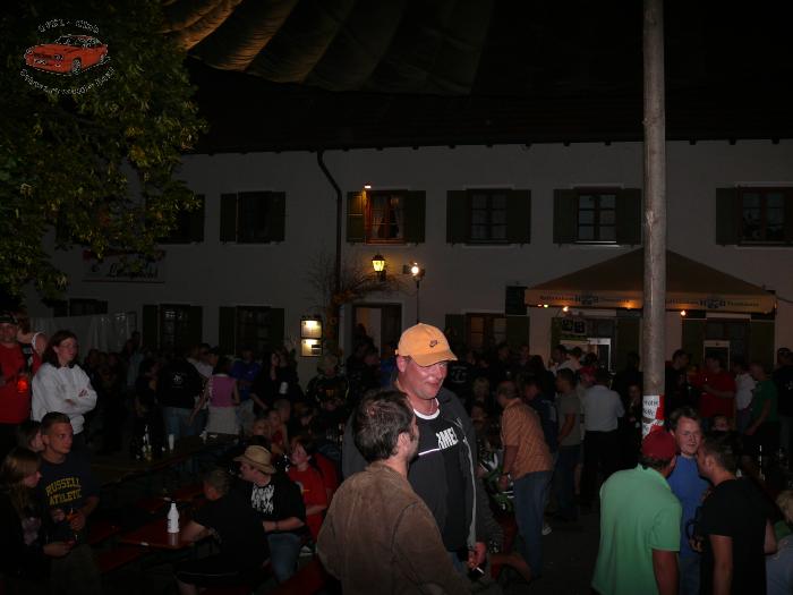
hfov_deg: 52.6
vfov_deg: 40.7
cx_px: 396
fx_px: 802
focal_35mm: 35
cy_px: 298
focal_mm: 7.4
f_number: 2.8
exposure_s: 1/30
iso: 100
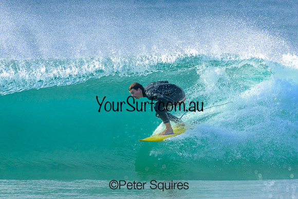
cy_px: 100
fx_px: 8279
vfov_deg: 1.4
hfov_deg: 2.1
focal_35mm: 1000
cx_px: 149
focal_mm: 1000
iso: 2200
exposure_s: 1/2000
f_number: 11
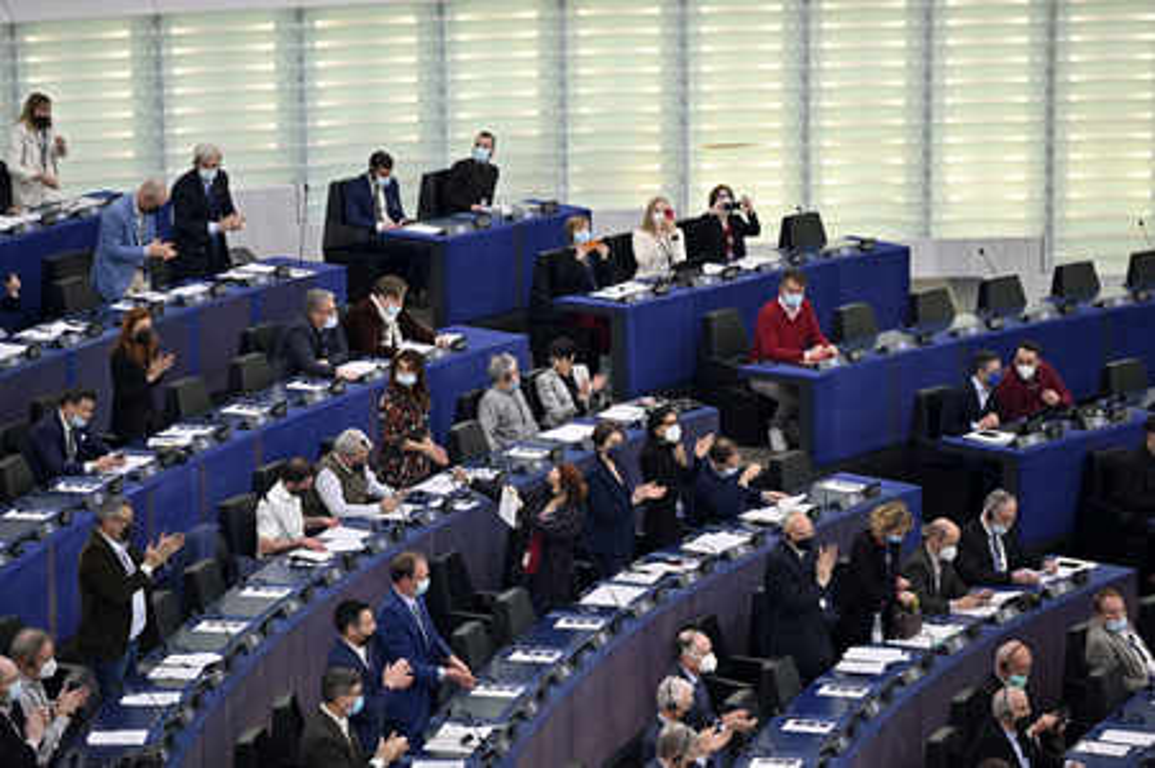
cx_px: 578
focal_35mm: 145
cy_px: 384
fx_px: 4649
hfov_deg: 14.2
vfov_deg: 9.4
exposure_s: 1/500
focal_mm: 145
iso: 1250
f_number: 2.8
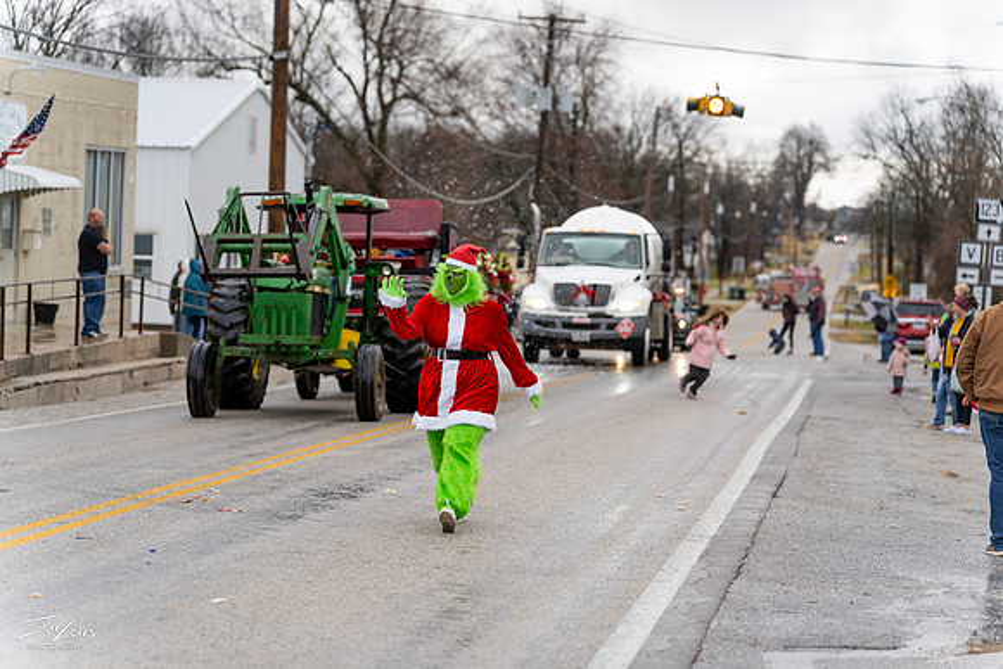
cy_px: 334
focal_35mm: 100
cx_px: 502
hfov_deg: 20.4
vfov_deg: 13.7
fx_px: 2787
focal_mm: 100
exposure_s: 1/640
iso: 250
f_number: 2.8
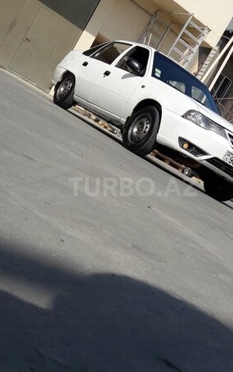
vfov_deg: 58.1
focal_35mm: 33
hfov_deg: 38.3
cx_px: 133
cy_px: 187
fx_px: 335
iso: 40
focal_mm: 3.7
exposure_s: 1/2273
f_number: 1.9
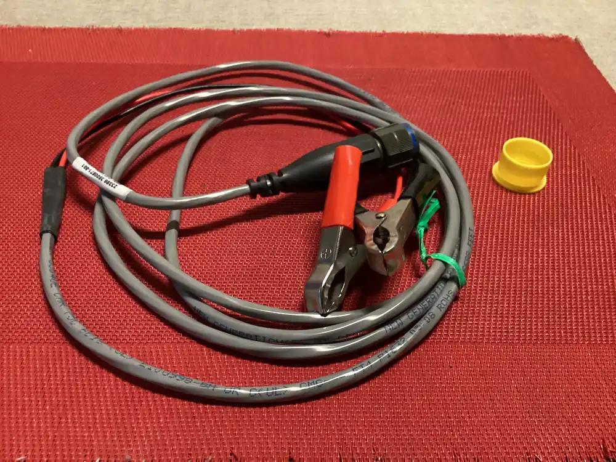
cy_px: 231
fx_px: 552
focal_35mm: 31
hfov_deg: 58.4
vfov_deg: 45.4
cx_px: 308
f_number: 2.4
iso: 500
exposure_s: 1/30
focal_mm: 3.3
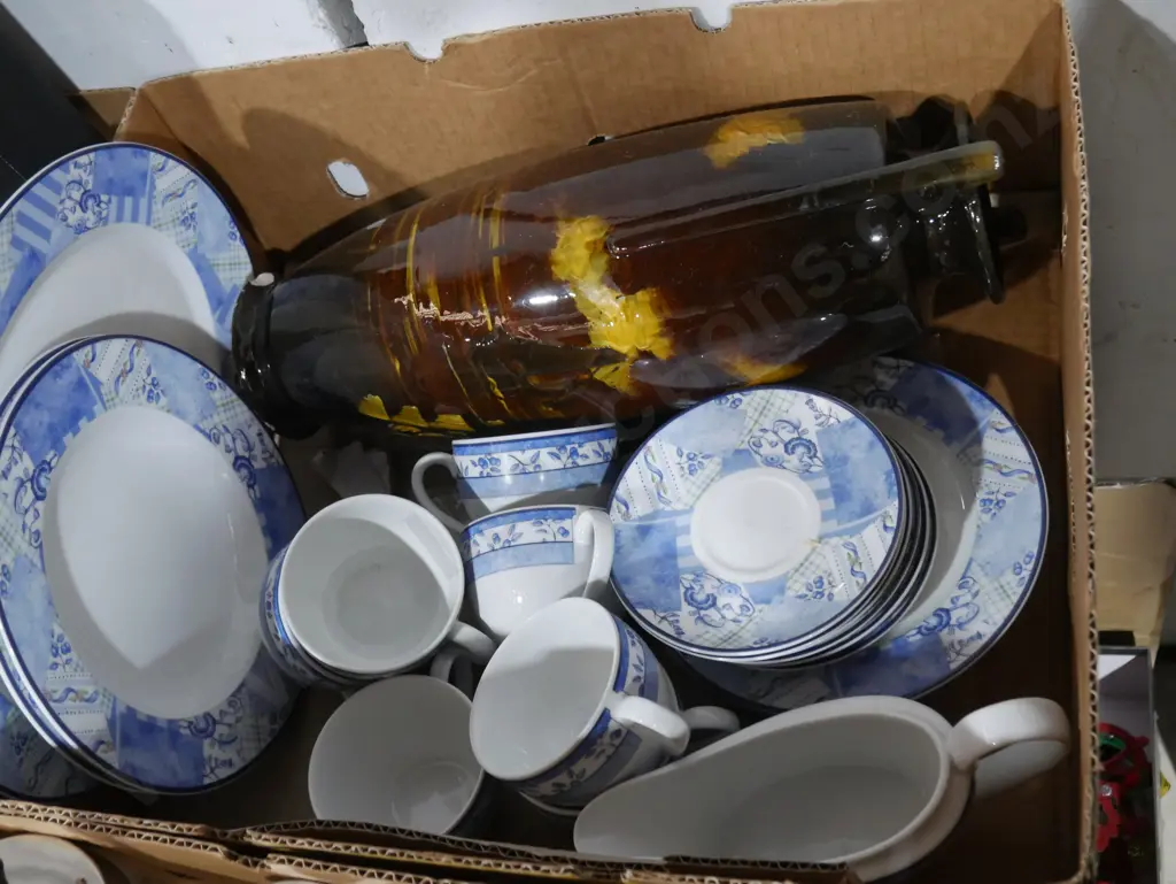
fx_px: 1360
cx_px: 588
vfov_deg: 36.0
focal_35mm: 40
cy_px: 442
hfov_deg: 46.8
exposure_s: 1/60
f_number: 4.5
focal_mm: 20
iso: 2500
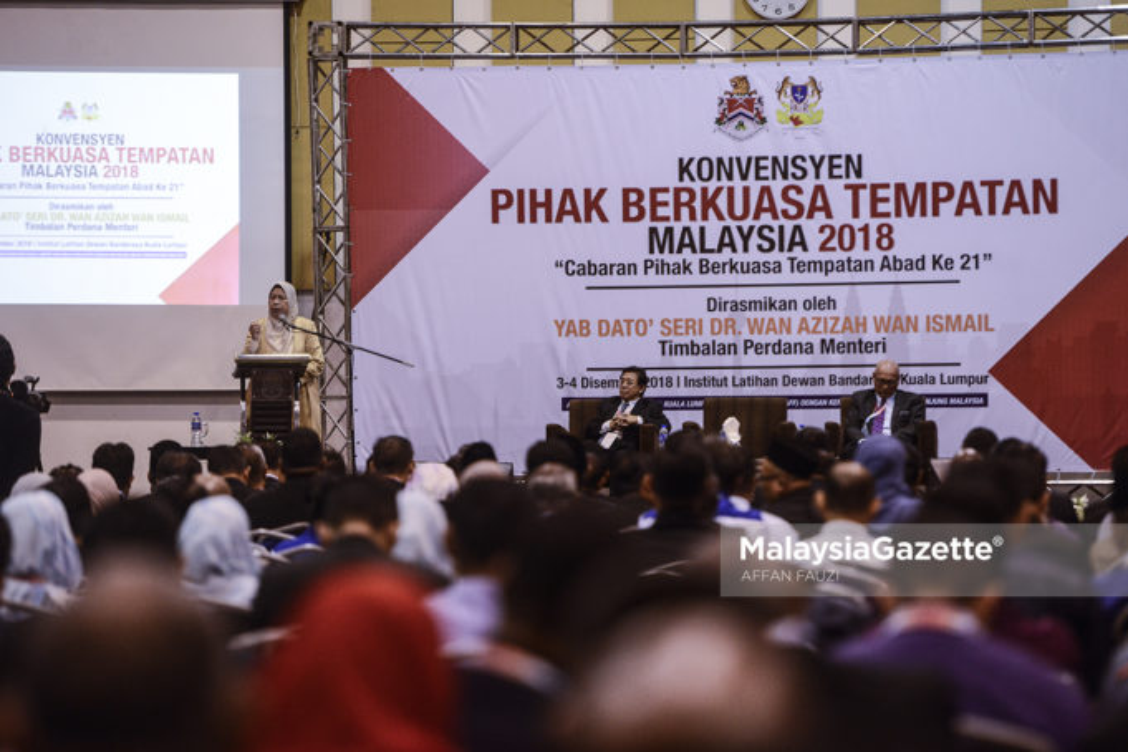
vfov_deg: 8.6
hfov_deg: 12.8
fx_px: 5013
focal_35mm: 160
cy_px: 376
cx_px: 564
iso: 2000
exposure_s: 1/250
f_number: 2.8
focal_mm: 160
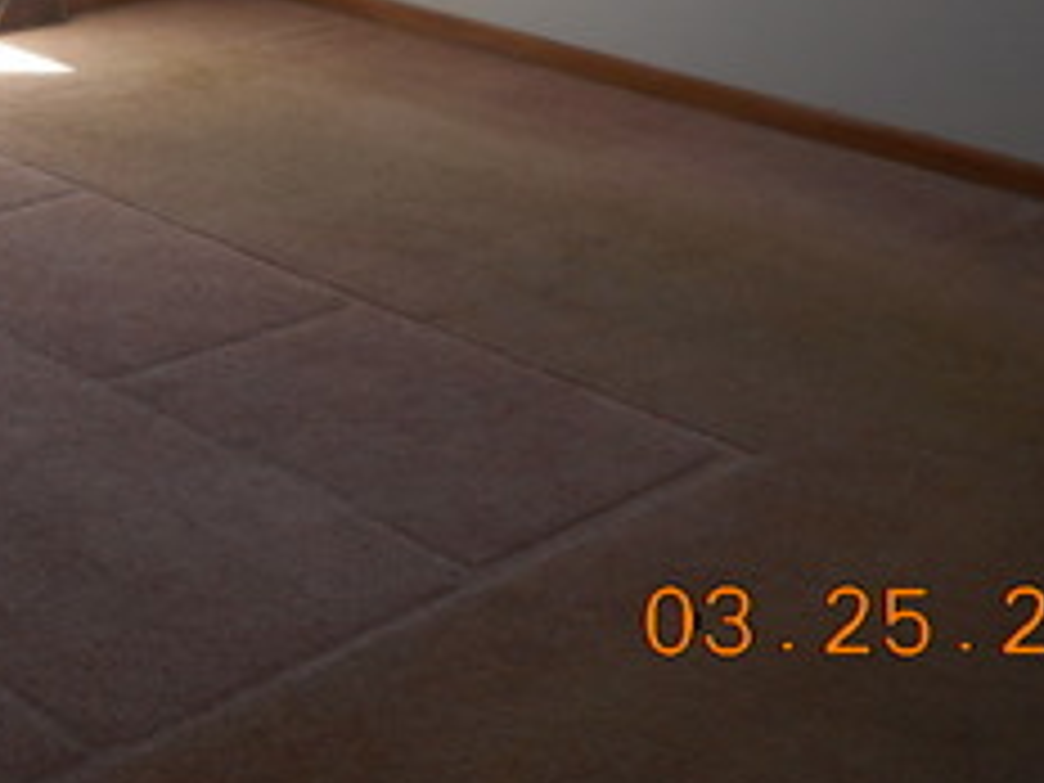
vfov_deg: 19.6
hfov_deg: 26.3
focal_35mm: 69
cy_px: -234
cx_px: -63
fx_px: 2081
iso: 80
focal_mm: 4.5
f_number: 3.7
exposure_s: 1/40
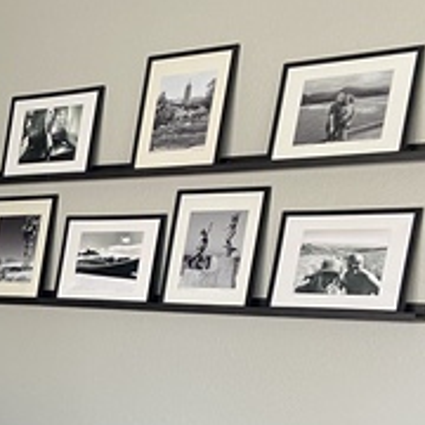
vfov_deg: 19.6
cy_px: 456
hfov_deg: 17.0
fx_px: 1181
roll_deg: +0.4
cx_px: -327
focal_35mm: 85
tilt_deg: -9.9
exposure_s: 1/75
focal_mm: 4.25
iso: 125
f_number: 1.8
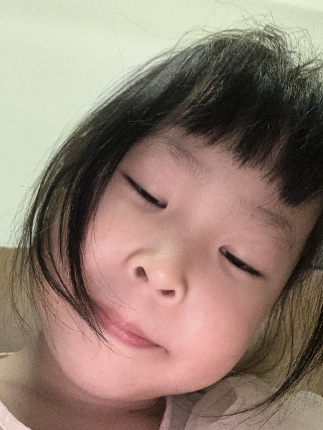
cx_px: 162
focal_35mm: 30
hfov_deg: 46.8
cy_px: 215
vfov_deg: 60.0
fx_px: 373
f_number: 1.9
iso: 250
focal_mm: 2.69
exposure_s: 1/38
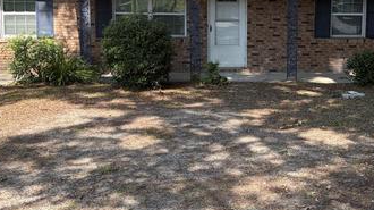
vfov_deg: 21.5
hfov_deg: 37.6
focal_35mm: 55
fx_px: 545
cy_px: 45
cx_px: 238
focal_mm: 5.96
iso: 50
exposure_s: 1/1016
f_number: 1.6
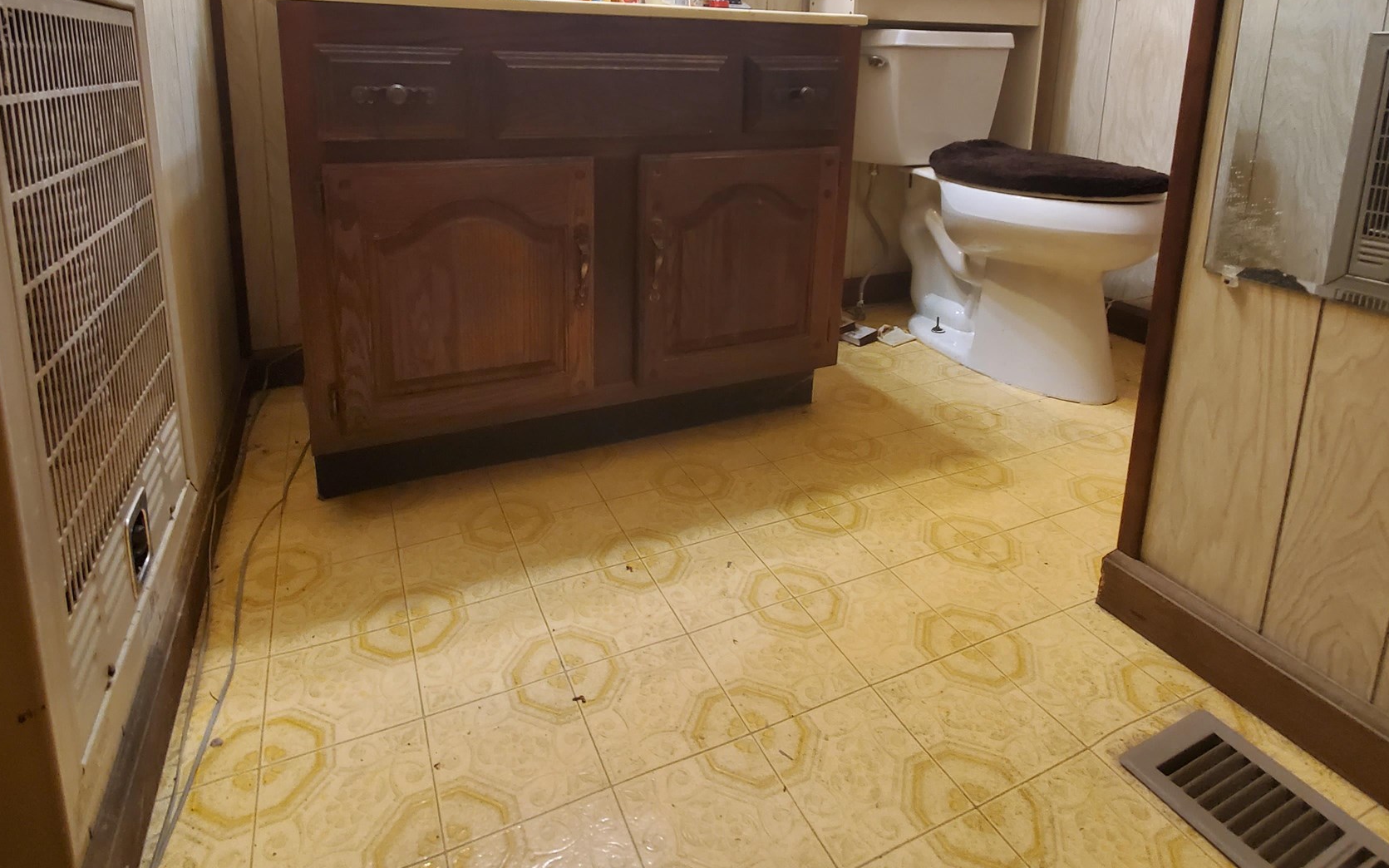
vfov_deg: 58.9
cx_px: 685
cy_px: 216
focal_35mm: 19
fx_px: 719
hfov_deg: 88.0
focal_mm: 1.8
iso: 500
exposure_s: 1/40
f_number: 2.2
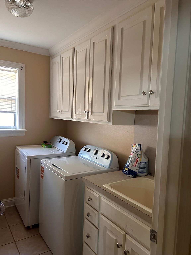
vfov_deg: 67.3
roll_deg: -1.9
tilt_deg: -4.6
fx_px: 191
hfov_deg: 53.1
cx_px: 96
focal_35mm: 26
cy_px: 128
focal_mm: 5.7
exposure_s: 1/60
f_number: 1.5
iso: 250
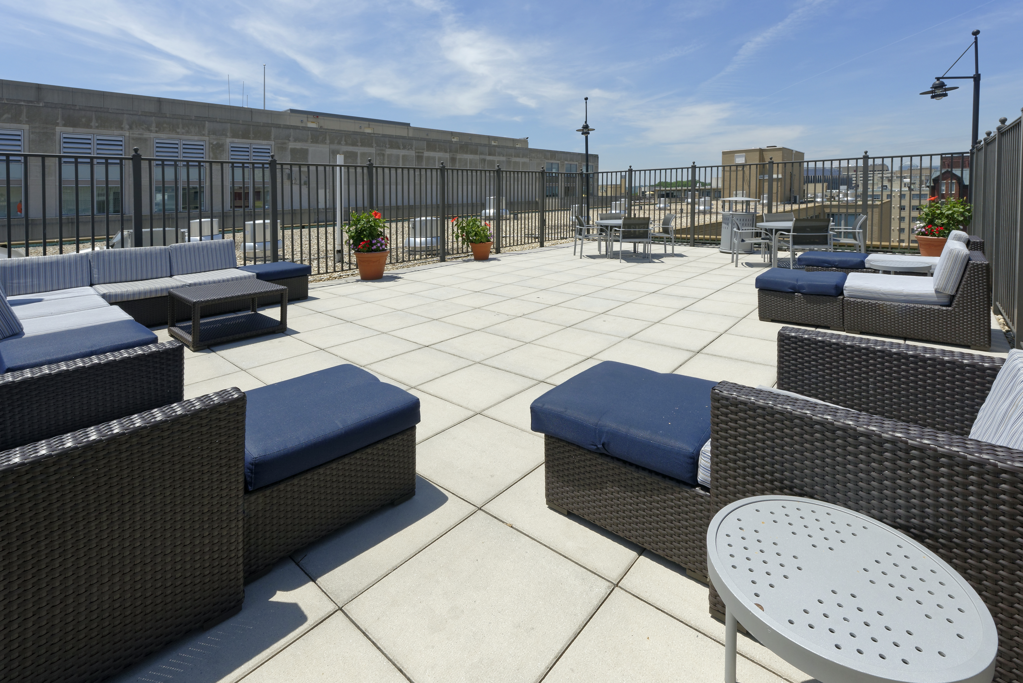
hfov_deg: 104.2
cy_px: 342
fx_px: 398
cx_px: 512
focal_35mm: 14
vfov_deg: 81.2
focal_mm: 14
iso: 250
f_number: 14
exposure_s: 1/320
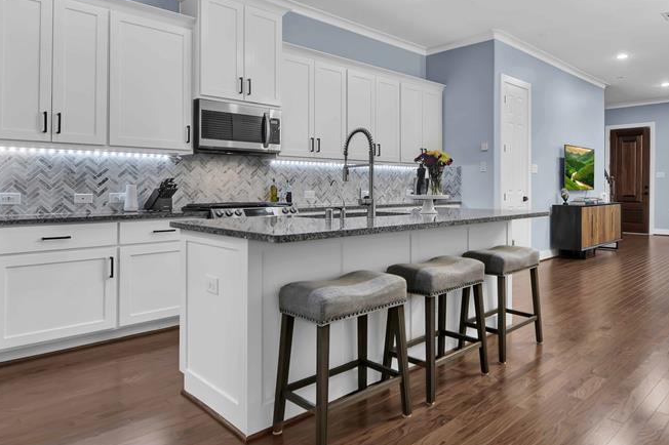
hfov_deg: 77.1
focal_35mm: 22
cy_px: 203
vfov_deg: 57.1
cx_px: 422
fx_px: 409
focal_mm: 14
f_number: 8
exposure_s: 1/8
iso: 100
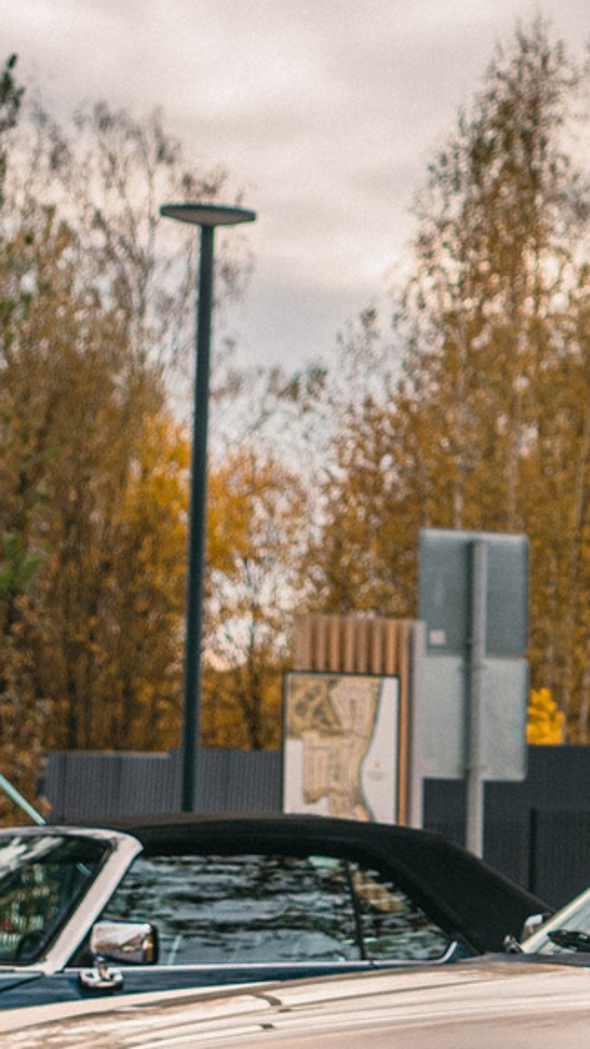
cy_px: 901
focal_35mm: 144
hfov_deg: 8.0
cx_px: 1271
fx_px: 4006
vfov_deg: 14.8
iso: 125
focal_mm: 30
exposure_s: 1/400
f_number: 2.8
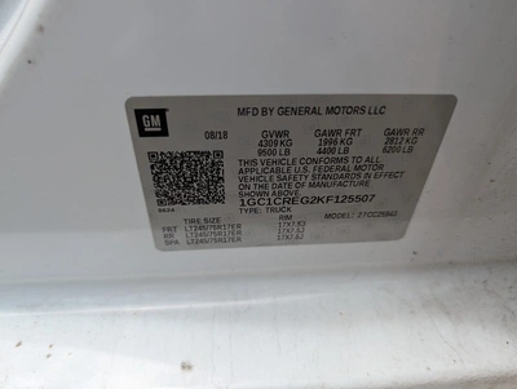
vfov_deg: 56.9
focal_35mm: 24
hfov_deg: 71.5
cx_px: 258
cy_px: 194
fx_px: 359
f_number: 1.68
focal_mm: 6.9
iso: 25
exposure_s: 1/499
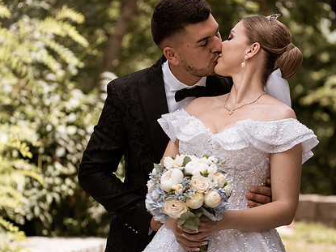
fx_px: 1465
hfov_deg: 13.1
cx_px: 194
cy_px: 74
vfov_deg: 9.8
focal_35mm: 151
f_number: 3.2
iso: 125
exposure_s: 1/640
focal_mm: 90
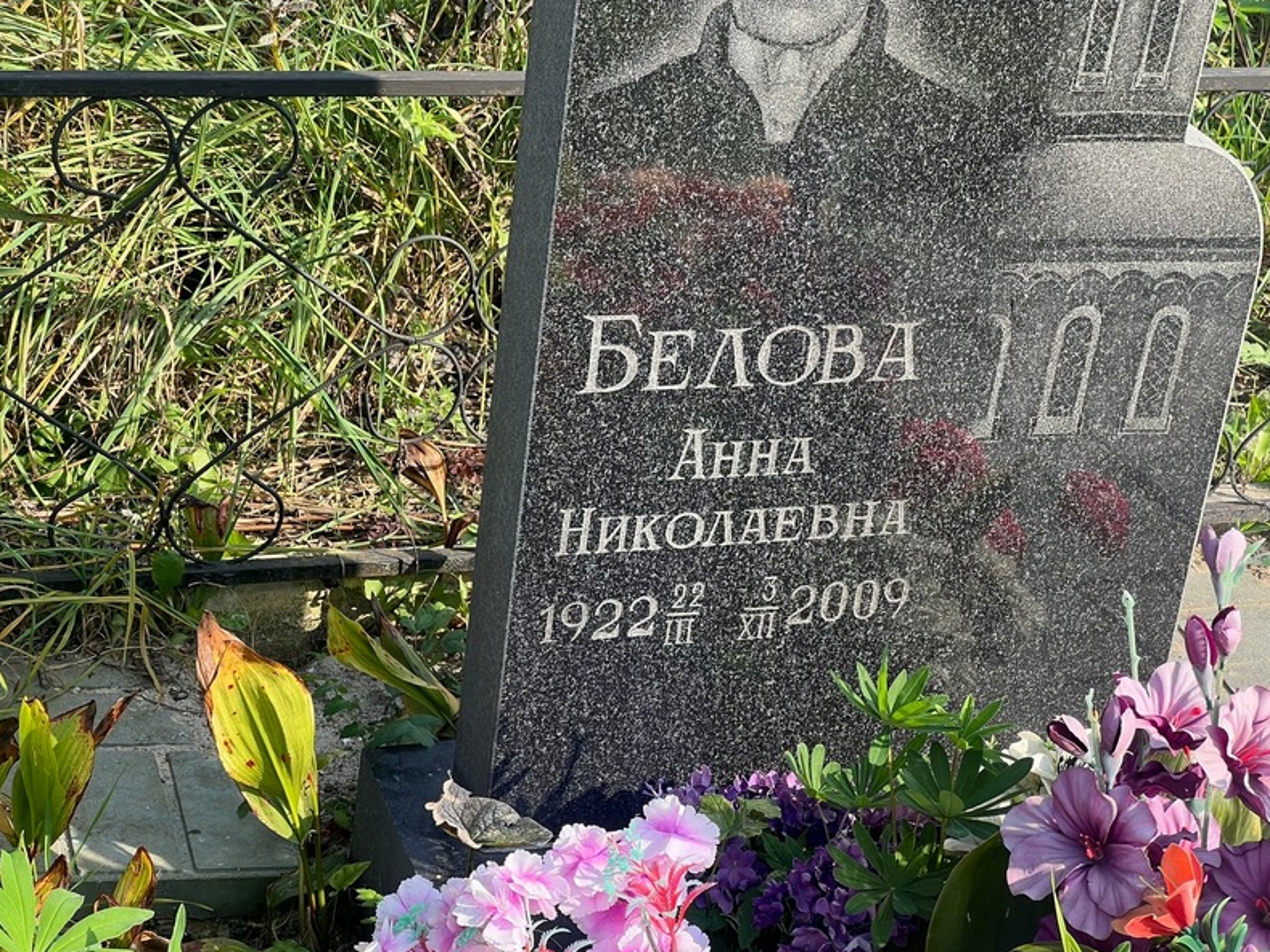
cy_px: 476
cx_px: 633
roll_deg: -8.2
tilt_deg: -29.1
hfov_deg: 25.0
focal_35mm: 78
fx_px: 2861
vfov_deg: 18.9
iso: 25
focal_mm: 9
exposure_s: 1/199
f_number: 2.8
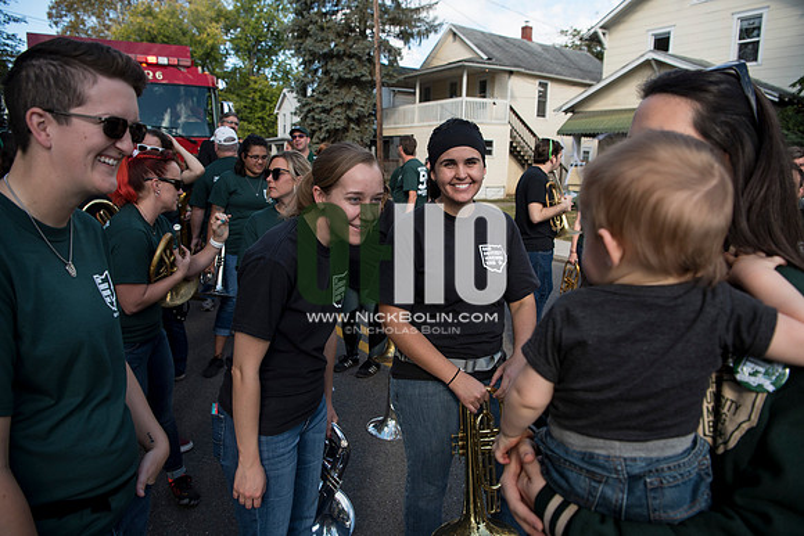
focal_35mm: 24
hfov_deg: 73.7
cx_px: 402
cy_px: 268
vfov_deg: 53.2
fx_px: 536
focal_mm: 24
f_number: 4.5
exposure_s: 1/640
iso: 250
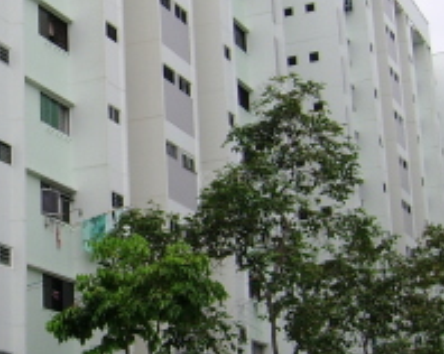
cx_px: -83
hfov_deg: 19.1
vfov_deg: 16.2
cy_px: 181
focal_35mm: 95
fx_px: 1247
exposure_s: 1/192
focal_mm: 5.95
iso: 50
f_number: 5.8
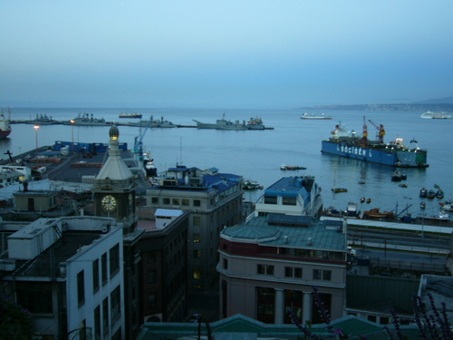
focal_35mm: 38
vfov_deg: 37.7
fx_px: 497
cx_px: 226
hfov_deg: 49.0
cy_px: 170
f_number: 2.9
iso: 100
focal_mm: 6.3
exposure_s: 1/20
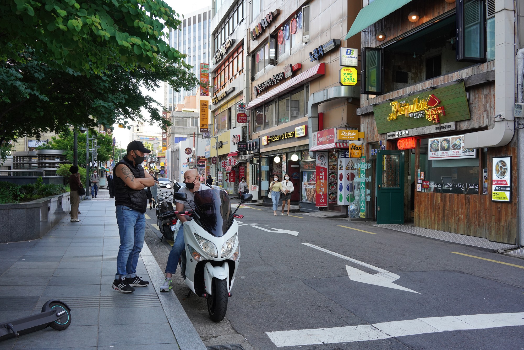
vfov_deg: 37.9
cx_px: 262
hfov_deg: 54.4
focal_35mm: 35
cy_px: 175
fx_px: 509
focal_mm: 35
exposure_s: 1/80
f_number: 9
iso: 800
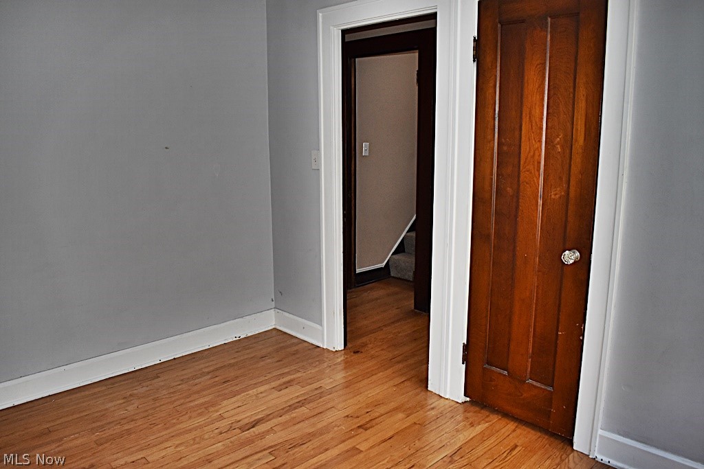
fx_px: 528
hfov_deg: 67.4
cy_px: 234
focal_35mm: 27
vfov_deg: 47.9
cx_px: 352
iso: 900
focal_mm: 18
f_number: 3.5
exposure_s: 1/125
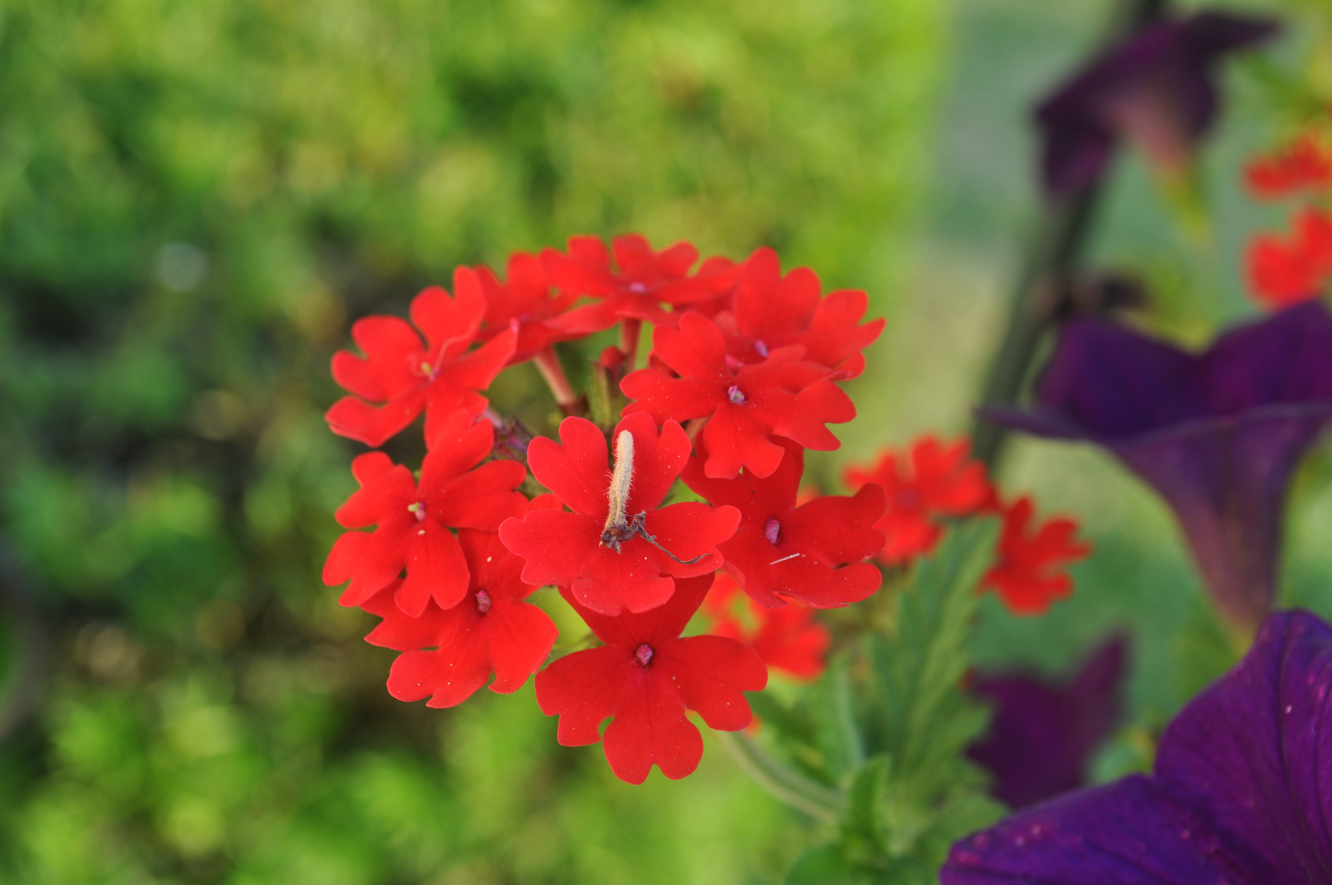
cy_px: 442
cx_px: 666
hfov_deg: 35.1
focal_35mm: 57
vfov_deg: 23.7
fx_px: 2106
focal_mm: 38
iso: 200
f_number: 8
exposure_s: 1/60
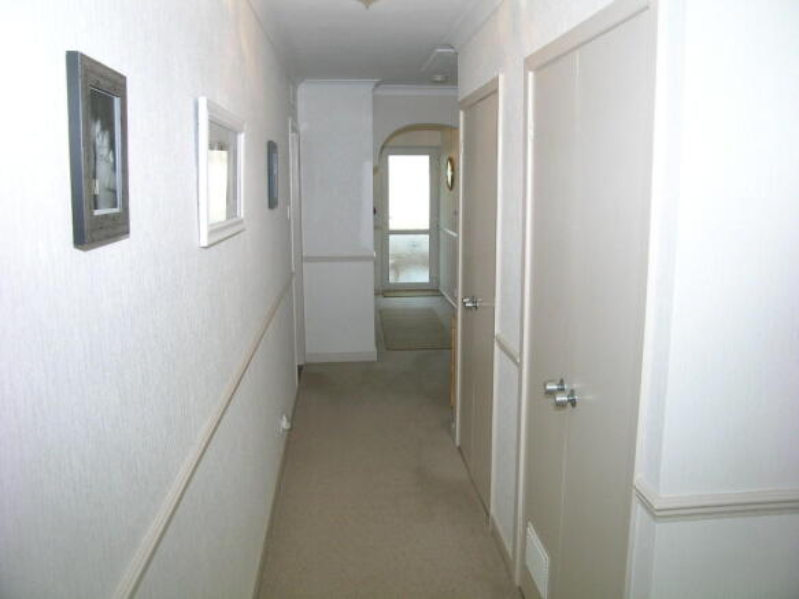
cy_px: 300
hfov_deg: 63.5
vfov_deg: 49.7
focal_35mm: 28
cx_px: 400
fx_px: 646
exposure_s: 1/30
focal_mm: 5.8
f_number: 4
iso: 50
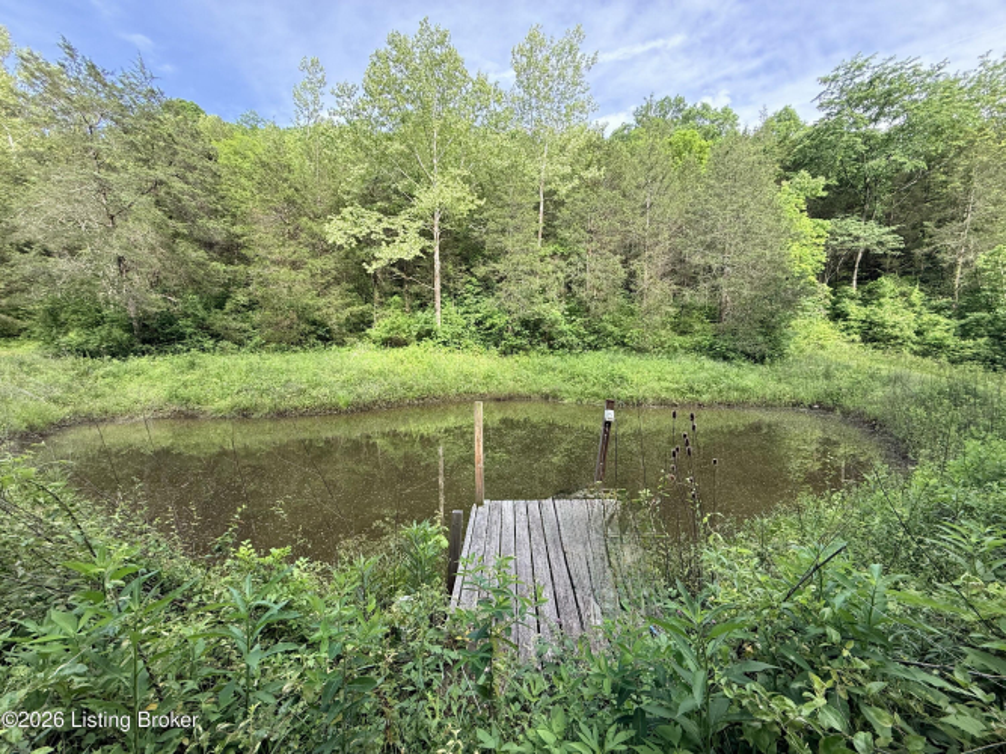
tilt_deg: -5.1
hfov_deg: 102.1
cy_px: 377
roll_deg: +0.3
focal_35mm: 14
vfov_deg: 85.7
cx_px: 503
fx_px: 407
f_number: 2.2
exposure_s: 1/161
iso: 50
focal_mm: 2.22
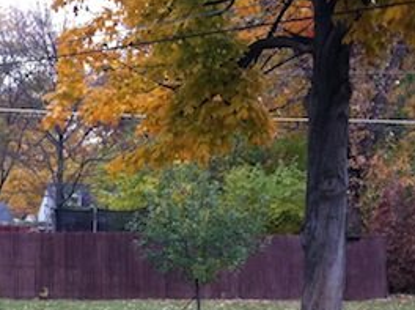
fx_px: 1017
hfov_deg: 21.5
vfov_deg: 17.0
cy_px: 294
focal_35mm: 85
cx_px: -79
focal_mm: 3.85
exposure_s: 1/120
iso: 100
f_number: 2.8
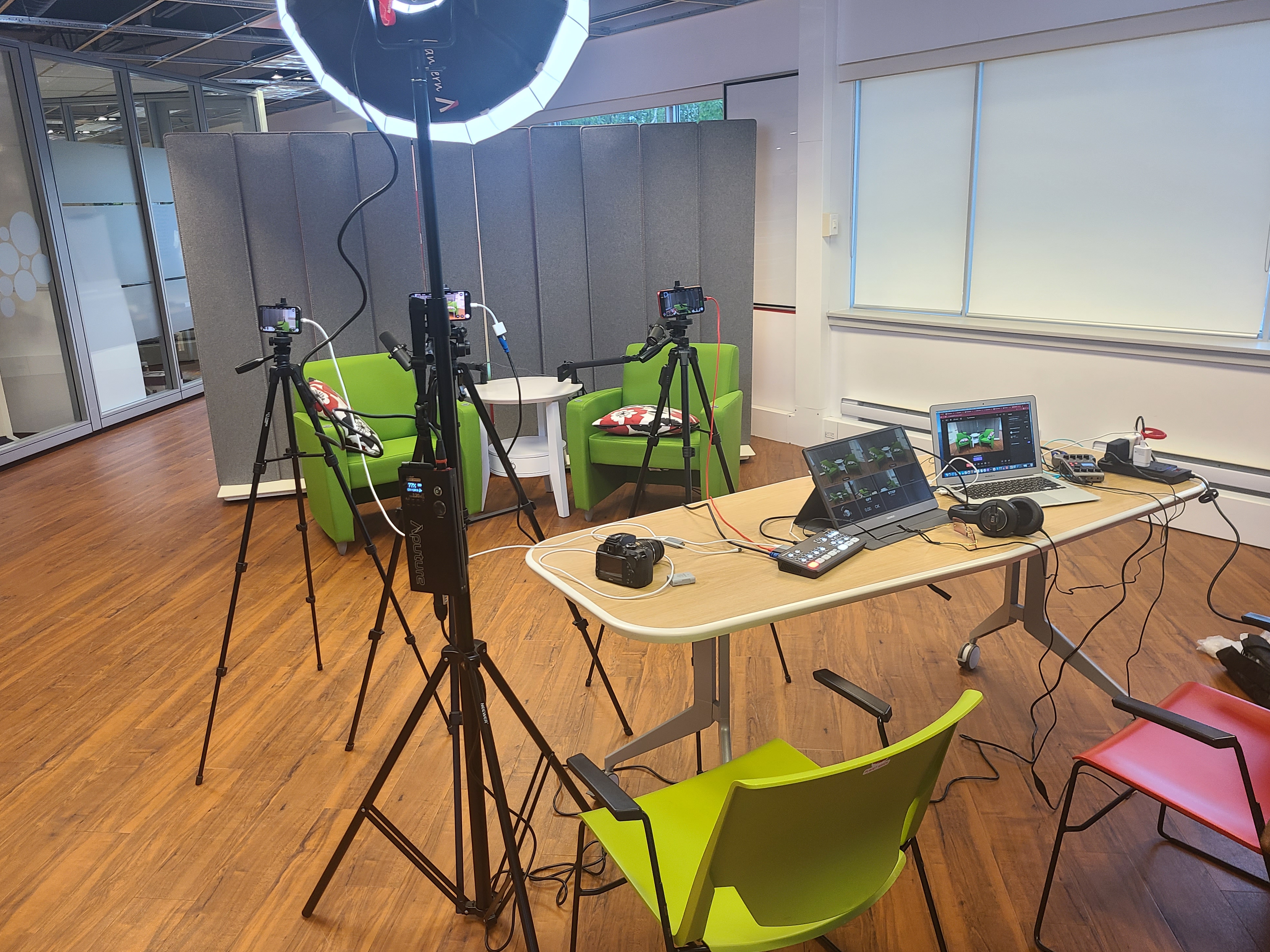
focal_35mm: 27
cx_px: 631
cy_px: 470
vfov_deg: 51.4
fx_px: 991
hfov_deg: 65.3
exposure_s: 1/60
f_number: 1.8
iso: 125
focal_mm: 5.4
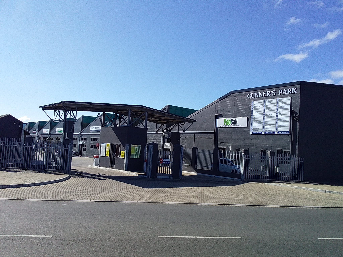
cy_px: 128
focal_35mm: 31
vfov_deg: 45.4
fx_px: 307
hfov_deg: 58.4
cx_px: 172
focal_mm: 3.3
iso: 40
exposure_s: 1/1516
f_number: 2.2
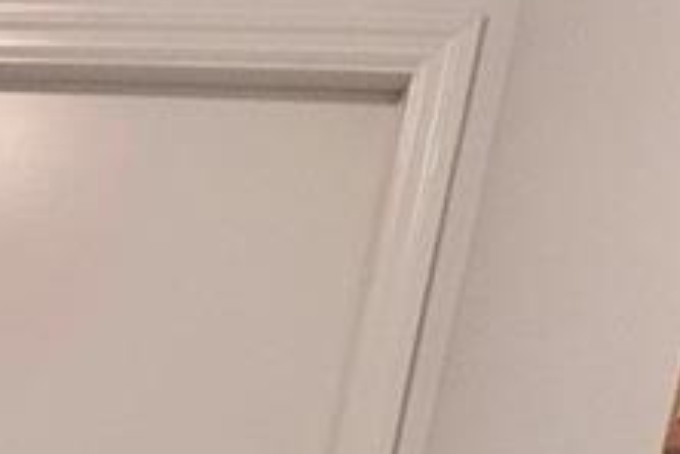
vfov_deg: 15.8
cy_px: 831
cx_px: -288
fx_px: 1379
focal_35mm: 73
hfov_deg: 23.3
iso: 400
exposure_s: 1/30
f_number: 2.2
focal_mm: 1.74
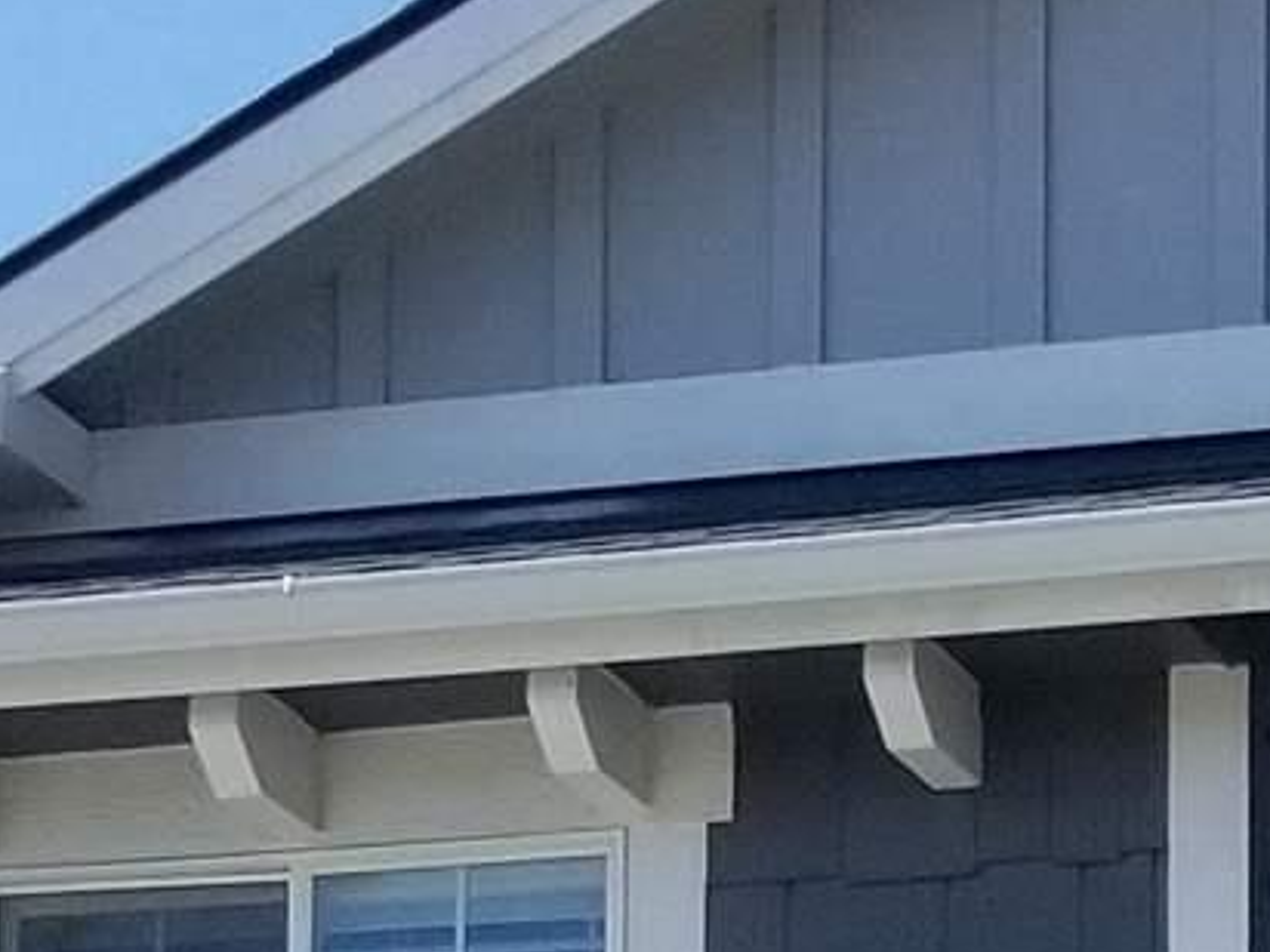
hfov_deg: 9.9
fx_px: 7118
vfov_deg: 7.0
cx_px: 1911
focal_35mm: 194
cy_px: 2597
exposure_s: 1/1744
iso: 50
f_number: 1.7
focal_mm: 4.3
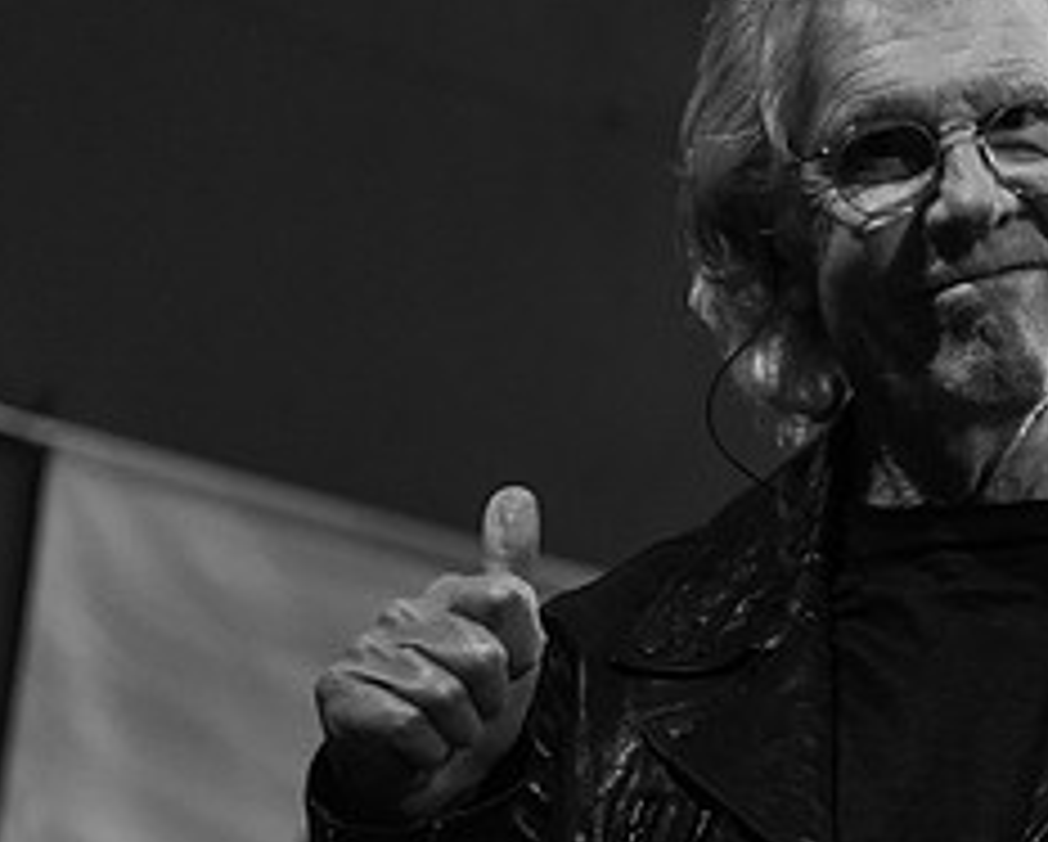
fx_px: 5528
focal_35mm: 178
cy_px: 426
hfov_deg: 10.6
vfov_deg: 8.7
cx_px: 1260
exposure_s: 1/640
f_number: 3.2
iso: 1600
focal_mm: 66
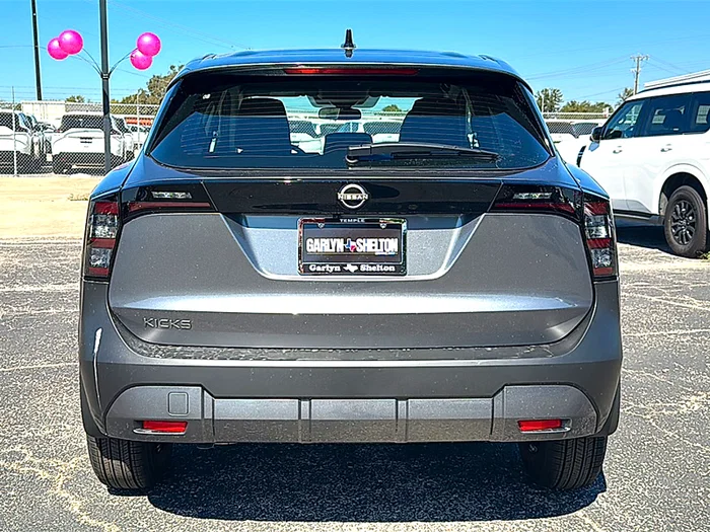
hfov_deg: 50.1
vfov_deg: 38.7
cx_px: 355
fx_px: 759
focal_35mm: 37
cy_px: 266
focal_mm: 6.86
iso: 80
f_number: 1.78
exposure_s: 1/3623
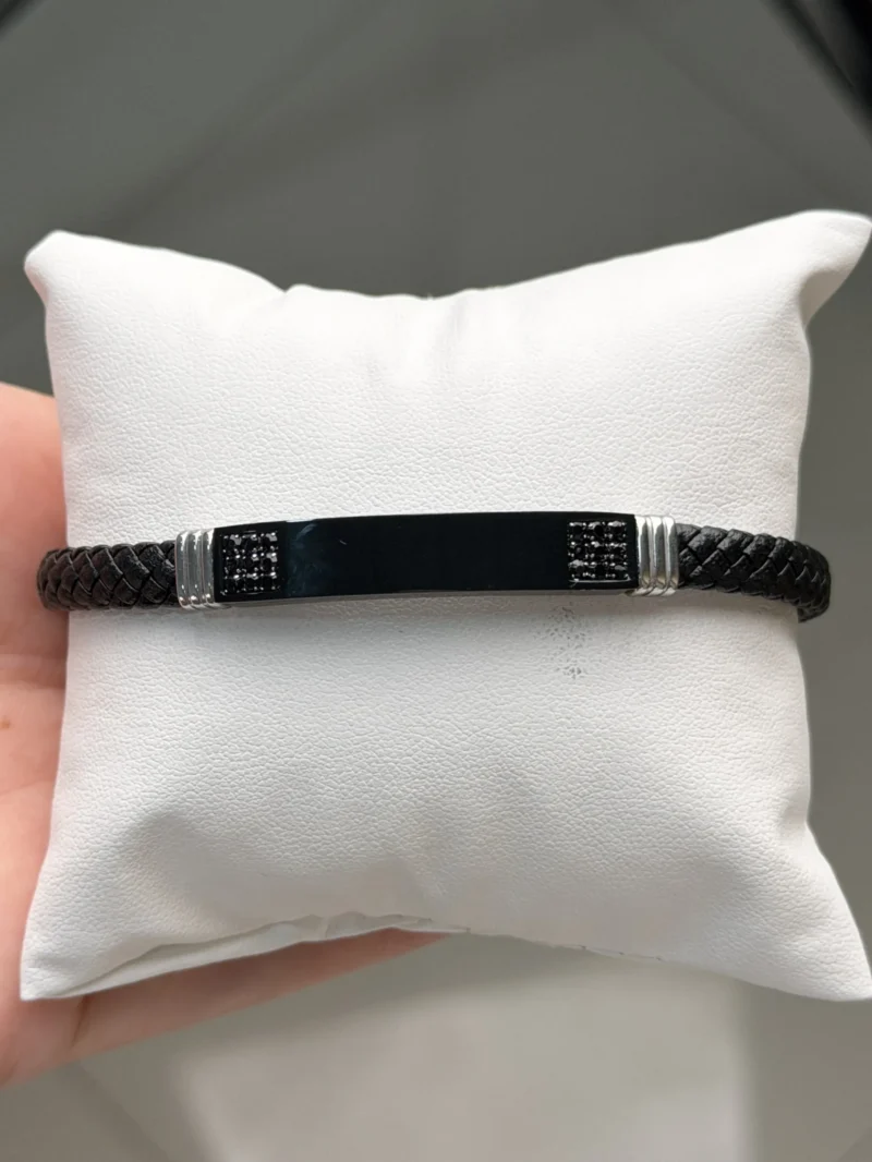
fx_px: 1612
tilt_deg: -71.6
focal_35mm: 48
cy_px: 581
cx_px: 436
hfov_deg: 30.3
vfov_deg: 39.6
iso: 64
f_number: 1.78
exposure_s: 1/657
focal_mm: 6.76
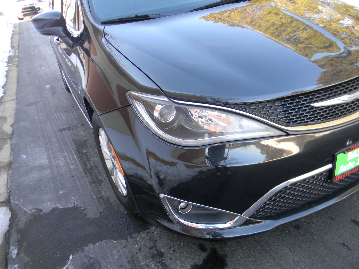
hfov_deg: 63.4
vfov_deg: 49.7
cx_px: 180
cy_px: 134
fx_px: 290
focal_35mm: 28
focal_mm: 5
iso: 80
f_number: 3.5
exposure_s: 1/39.8
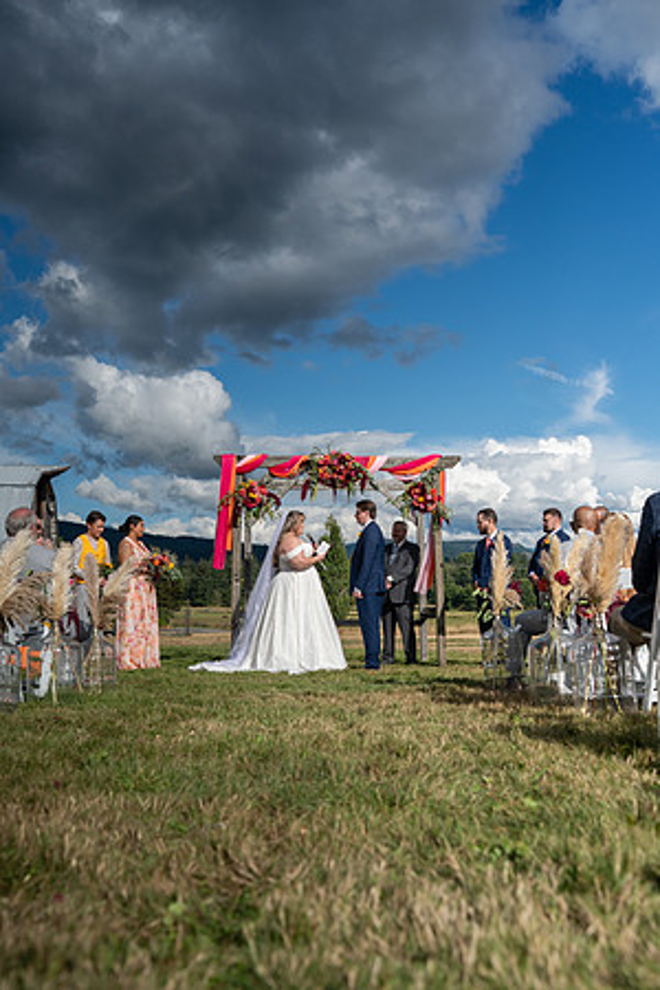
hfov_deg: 37.9
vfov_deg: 54.4
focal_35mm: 35
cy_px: 495
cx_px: 330
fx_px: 962
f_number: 4.5
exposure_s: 1/8000
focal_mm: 35
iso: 400
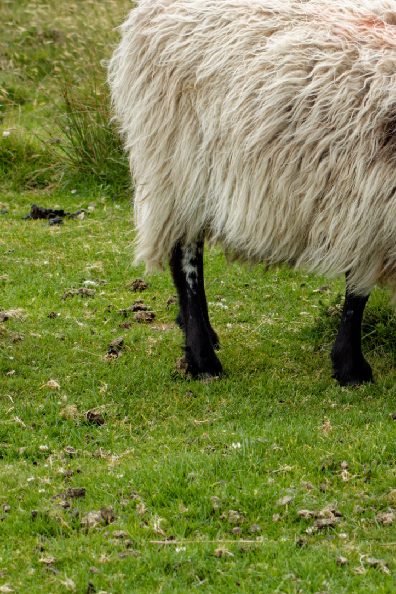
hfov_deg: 5.5
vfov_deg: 8.3
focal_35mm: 248
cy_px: 181
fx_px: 4090
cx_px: 491
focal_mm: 70
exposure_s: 1/800
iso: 800
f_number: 7.1
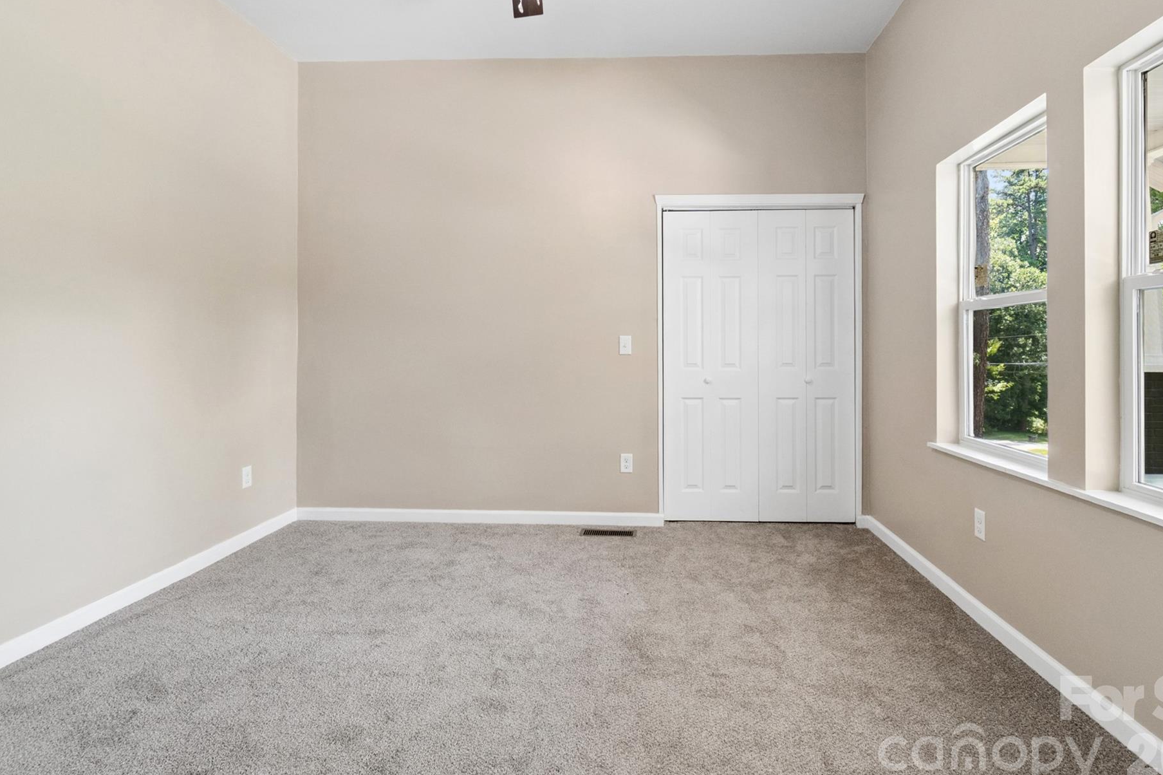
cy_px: 363
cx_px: 606
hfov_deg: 93.2
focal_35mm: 17
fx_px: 549
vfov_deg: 70.3
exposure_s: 1/30
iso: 500
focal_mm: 10
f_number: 7.1
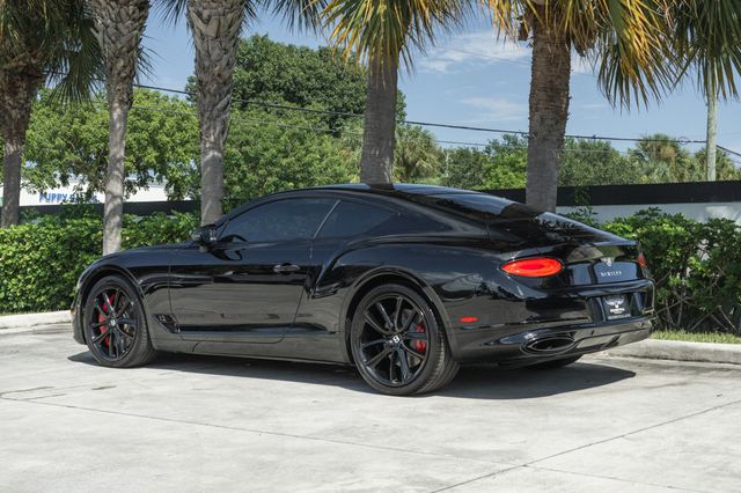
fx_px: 1145
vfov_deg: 24.3
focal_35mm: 56
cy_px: 227
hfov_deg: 35.9
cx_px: 371
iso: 640
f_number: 7.1
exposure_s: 1/1000
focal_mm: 43
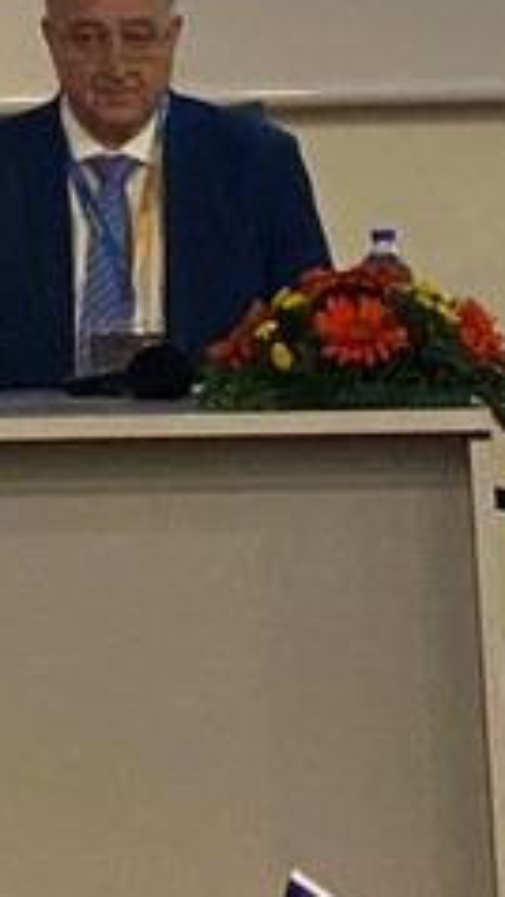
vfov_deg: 8.2
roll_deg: +0.9
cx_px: -503
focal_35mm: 254
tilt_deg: +7.1
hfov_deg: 4.7
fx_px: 6042
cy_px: -588
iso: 400
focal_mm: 6
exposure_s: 1/50
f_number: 2
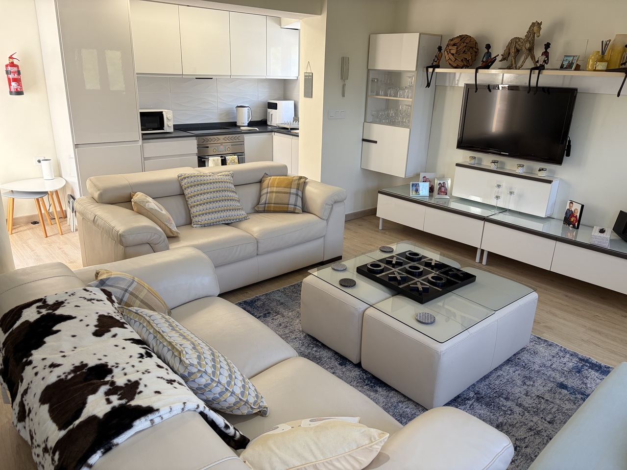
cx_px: 314
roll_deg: -2.0
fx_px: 471
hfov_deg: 67.3
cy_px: 235
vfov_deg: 53.1
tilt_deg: -18.8
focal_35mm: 26
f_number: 1.6
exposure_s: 1/121
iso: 80
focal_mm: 5.96
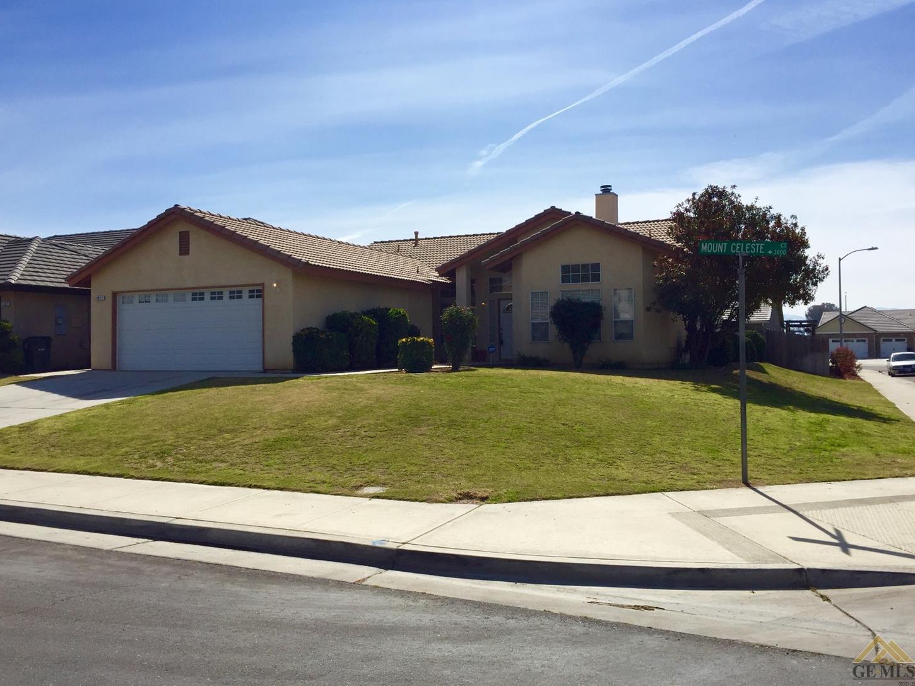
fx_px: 793
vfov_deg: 46.8
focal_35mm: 30
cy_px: 334
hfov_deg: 60.0
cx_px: 447
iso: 32
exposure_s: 1/3597
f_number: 2.2
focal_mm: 4.15
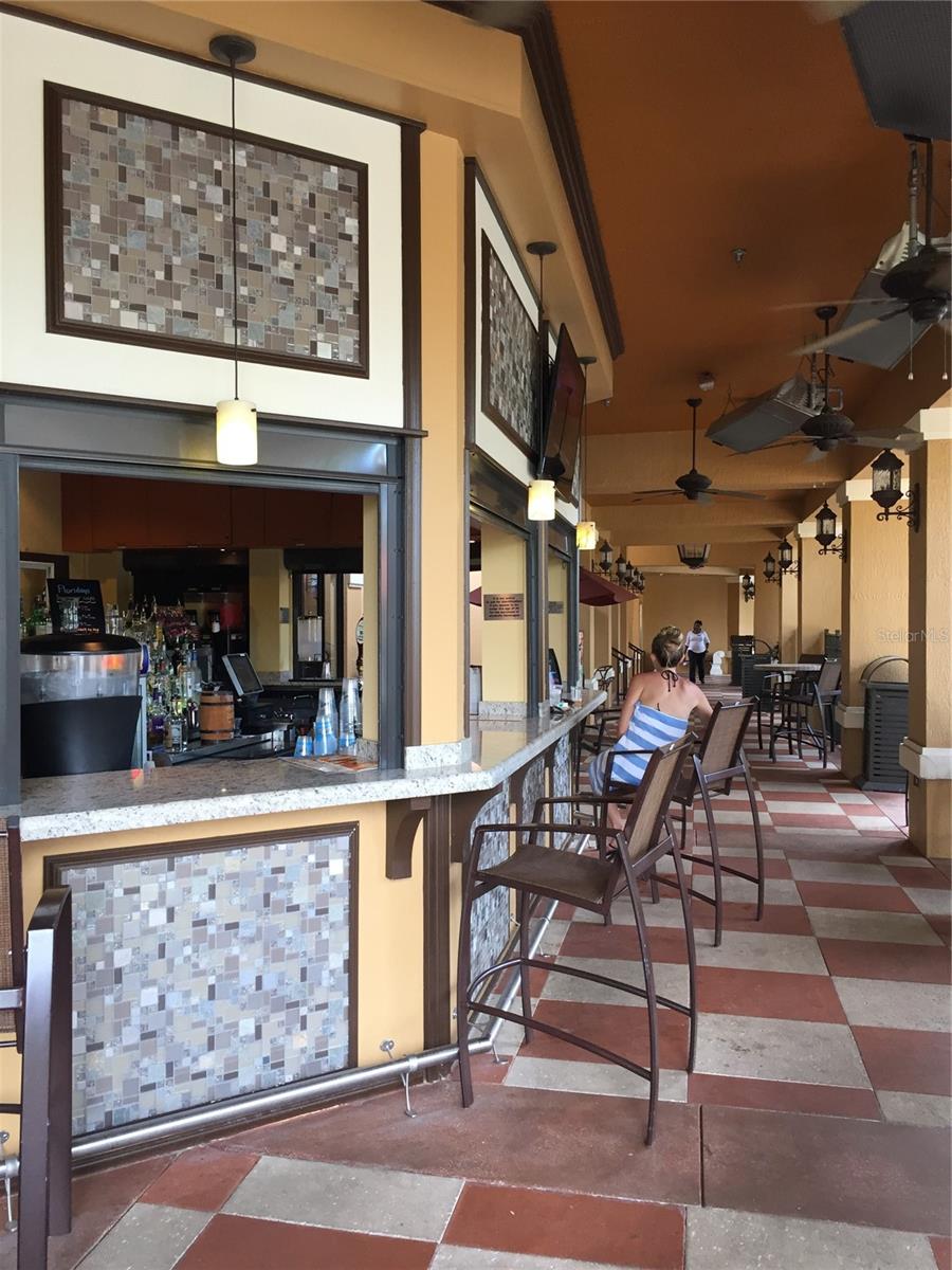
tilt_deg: -2.2
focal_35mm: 29
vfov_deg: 61.7
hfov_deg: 48.2
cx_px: 476
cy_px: 635
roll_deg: +1.6
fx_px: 1063
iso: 32
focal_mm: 4.15
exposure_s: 1/30
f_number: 2.2
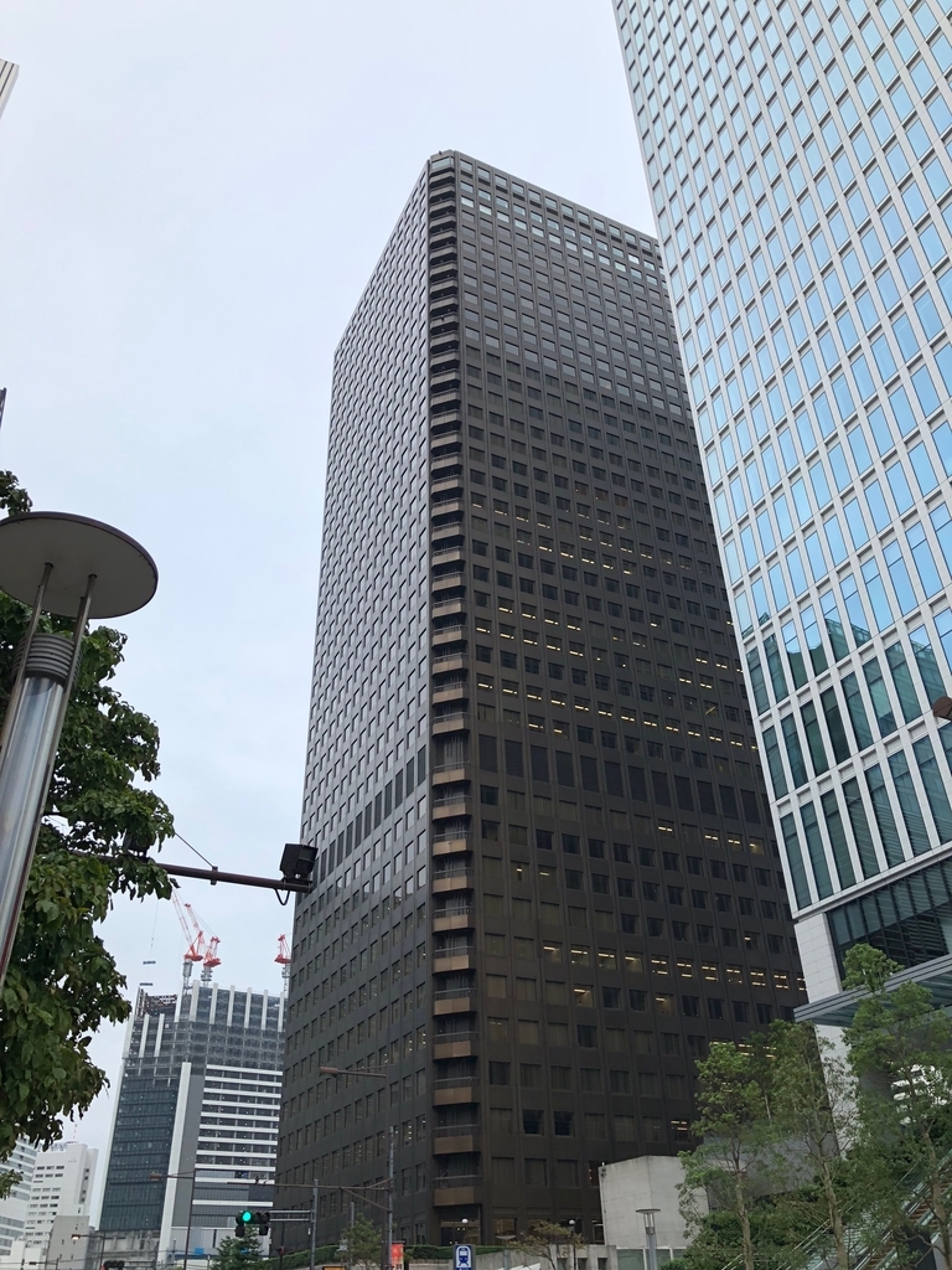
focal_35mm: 28
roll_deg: +1.4
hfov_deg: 49.7
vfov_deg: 63.4
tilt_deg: +34.3
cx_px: 476
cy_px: 635
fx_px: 1027
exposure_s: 1/490
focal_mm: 4
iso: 20
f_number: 1.8
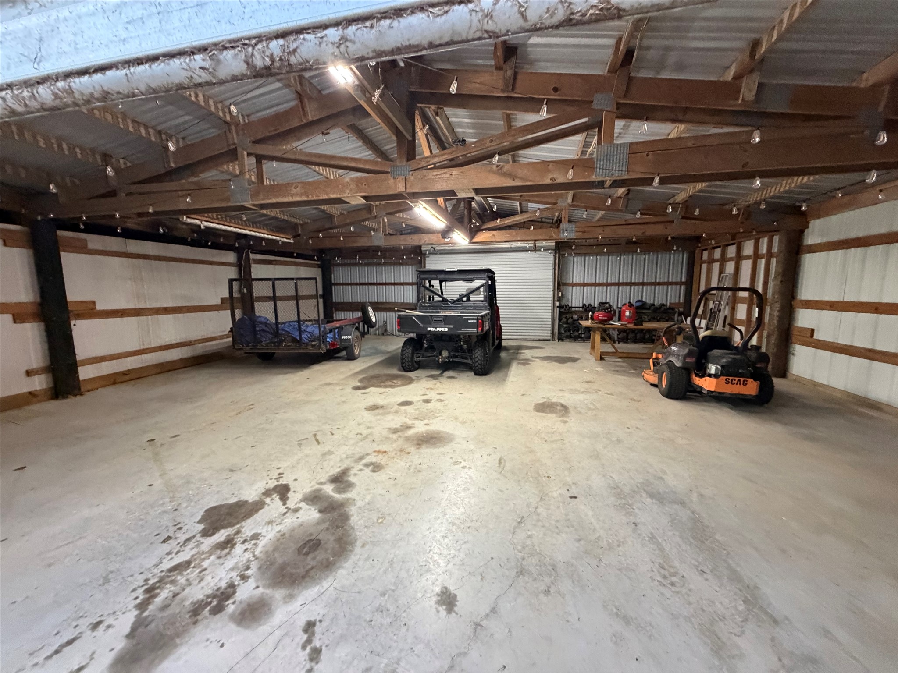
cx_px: 449
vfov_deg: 85.7
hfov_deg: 102.1
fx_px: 363
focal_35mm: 14
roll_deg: +0.3
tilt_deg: -8.1
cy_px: 336
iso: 500
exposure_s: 1/60
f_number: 2.2
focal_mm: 2.22
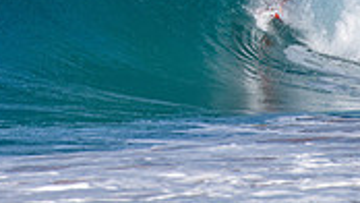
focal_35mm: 1743
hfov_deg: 1.2
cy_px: -59
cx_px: 122
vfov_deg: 0.7
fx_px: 16643
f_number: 5.6
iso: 125
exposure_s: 1/1600
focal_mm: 500
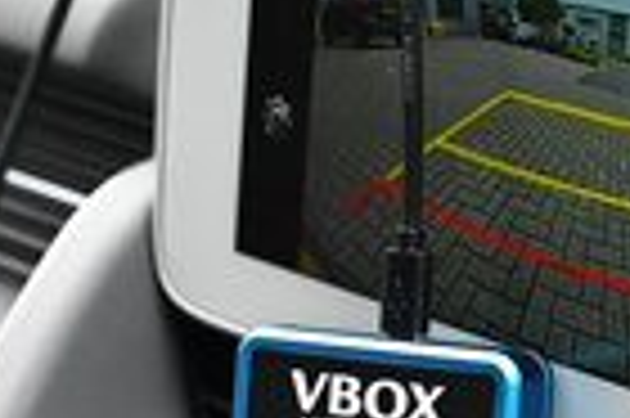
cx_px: 405
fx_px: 3146
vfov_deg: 7.6
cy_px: 490
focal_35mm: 180
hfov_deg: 11.4
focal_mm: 63
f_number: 4
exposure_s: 1/100
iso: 3200
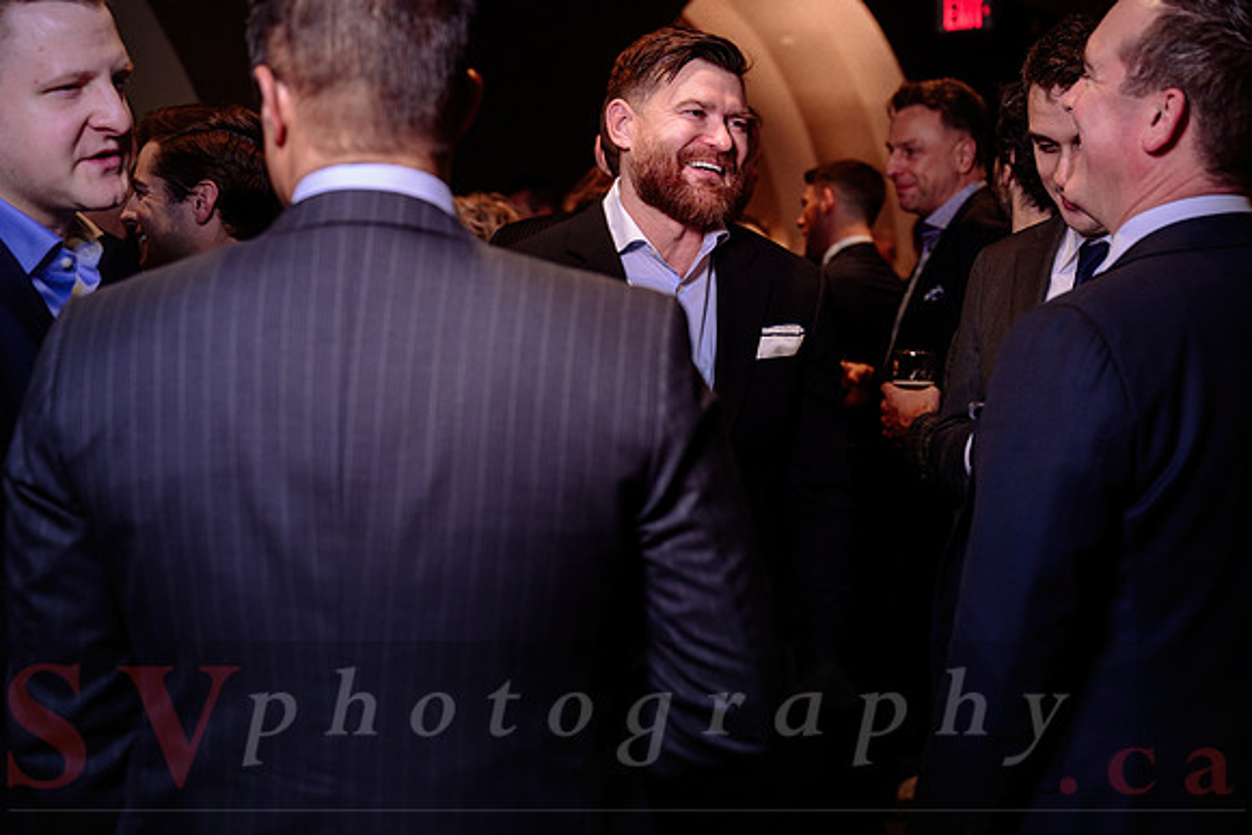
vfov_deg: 23.4
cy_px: 418
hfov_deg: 34.5
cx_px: 626
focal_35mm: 58
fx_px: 2017
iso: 800
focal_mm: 58
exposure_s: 1/60
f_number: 4
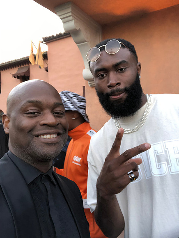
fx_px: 220
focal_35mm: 32
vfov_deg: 56.8
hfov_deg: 44.2
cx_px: 90
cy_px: 119
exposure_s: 1/60
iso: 100
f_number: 2.2
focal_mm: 2.87
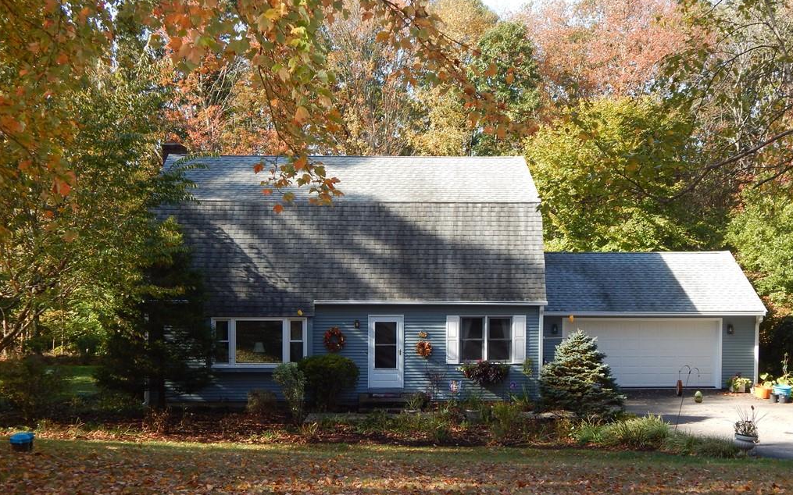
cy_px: 293
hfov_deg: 43.5
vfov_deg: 27.9
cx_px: 398
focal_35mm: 46
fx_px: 994
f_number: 3.6
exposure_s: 1/250
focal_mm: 7.7
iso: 125
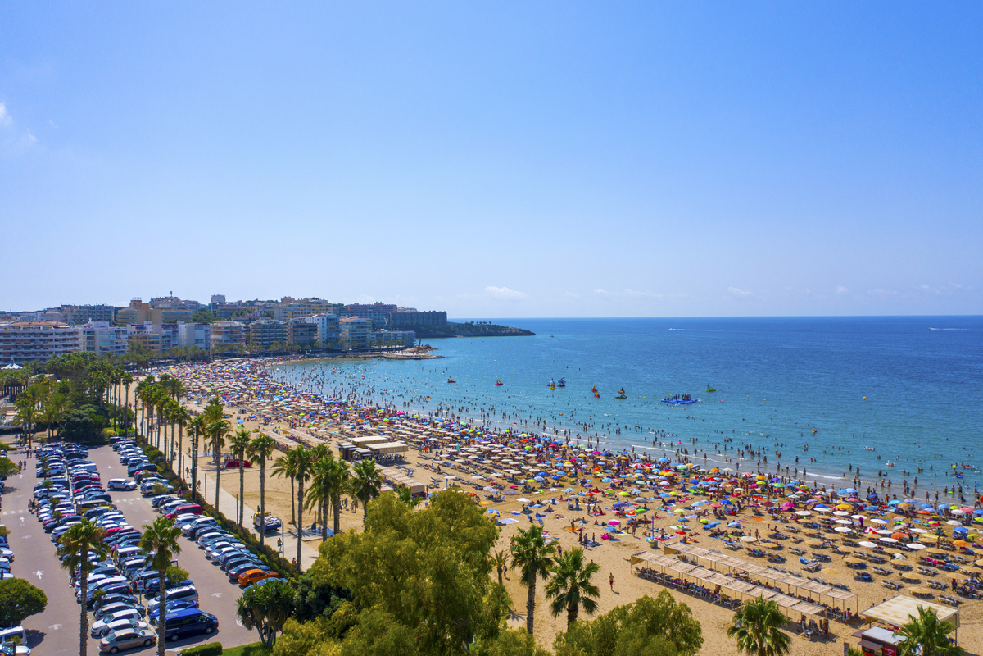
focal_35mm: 28
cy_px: 328
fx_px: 764
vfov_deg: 46.4
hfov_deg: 65.5
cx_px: 492
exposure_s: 1/4000
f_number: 2.8
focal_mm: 10.26
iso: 100
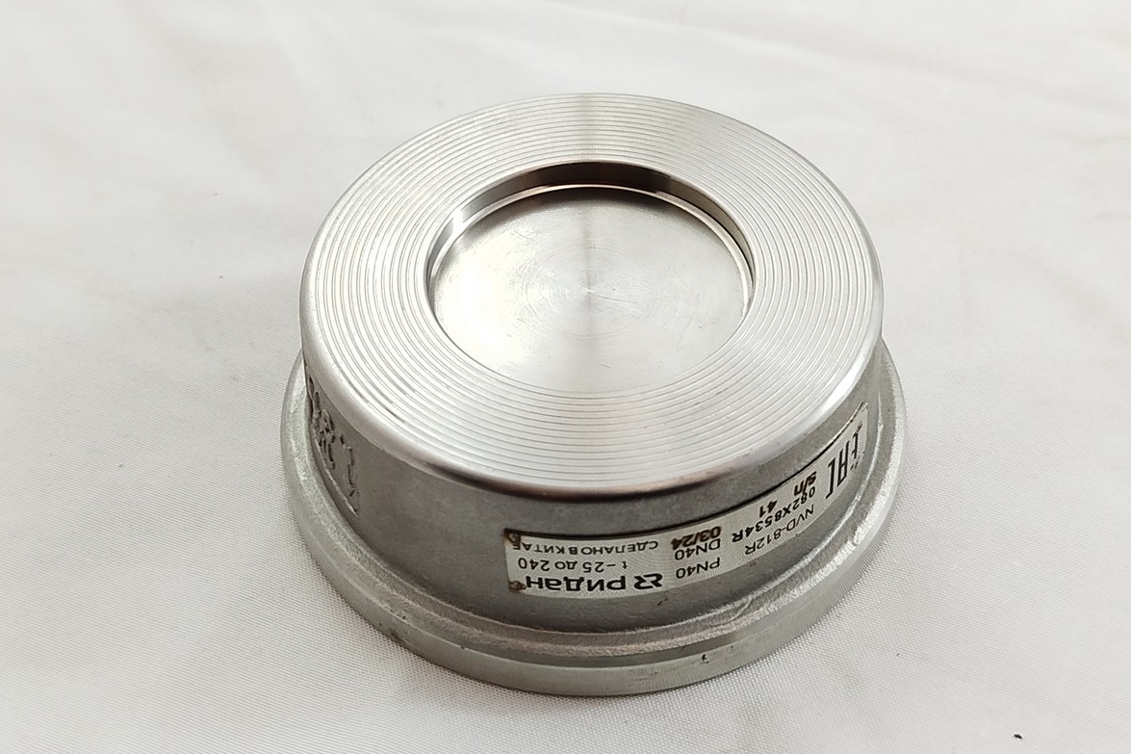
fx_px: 1602
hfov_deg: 38.9
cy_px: 327
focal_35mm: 51
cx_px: 556
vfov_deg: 26.5
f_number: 1.7
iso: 250
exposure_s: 1/33
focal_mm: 5.31
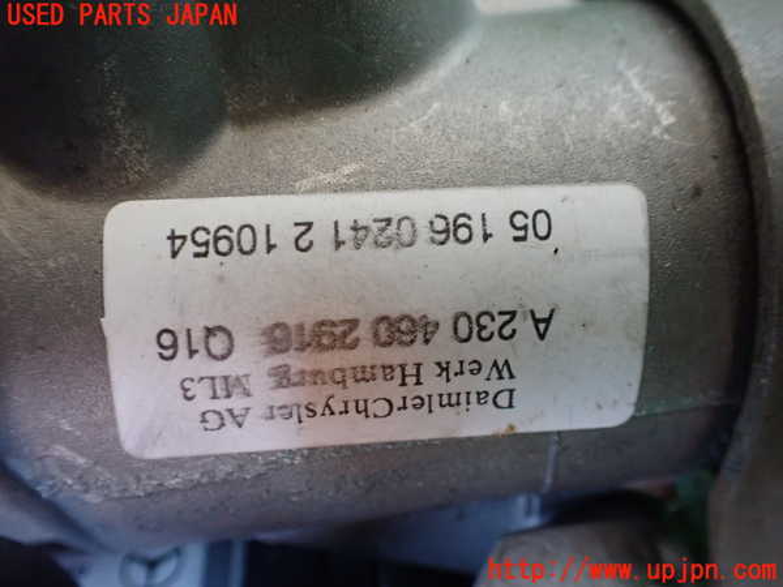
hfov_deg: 60.0
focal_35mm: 30
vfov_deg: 46.8
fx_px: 679
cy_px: 294
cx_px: 392
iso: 800
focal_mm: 5.4
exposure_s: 1/100
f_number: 2.3
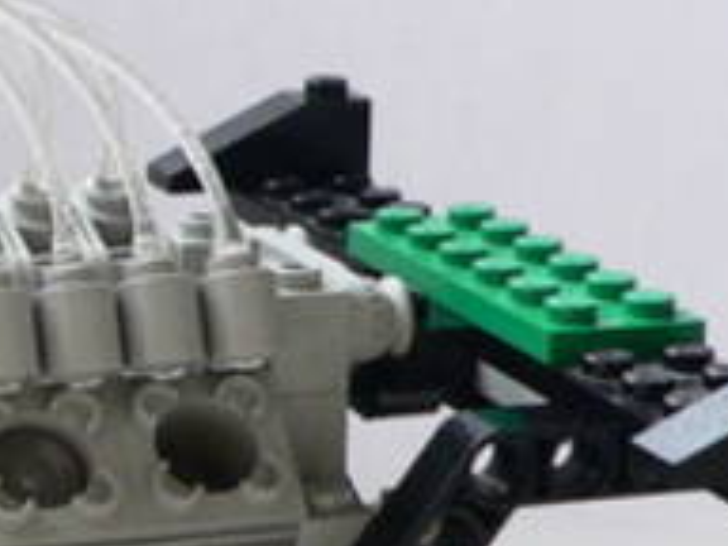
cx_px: -664
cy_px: 662
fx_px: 3554
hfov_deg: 10.8
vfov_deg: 8.7
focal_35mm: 169
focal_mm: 6
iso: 200
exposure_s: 1/30
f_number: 2.8
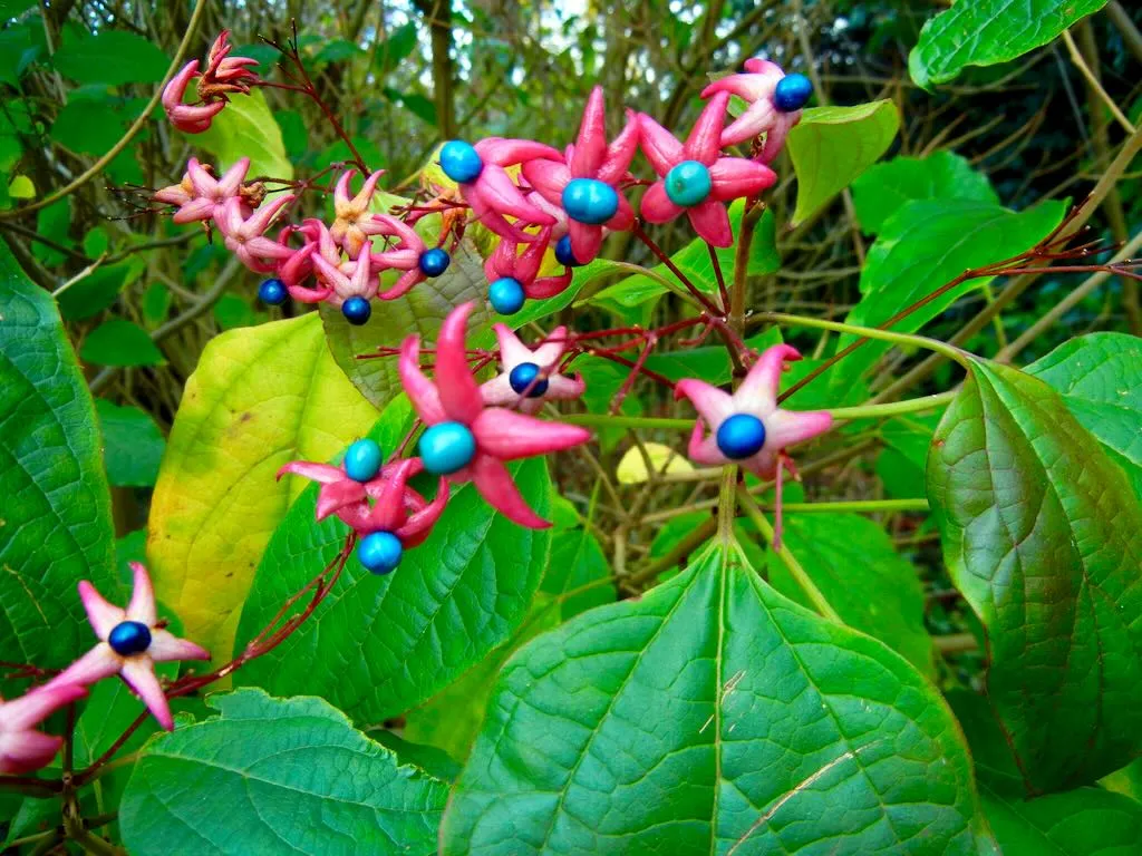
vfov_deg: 46.8
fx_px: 990
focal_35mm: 30
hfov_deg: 60.0
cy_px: 428
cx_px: 571
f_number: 3.5
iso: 160
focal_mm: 5.4
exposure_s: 1/90
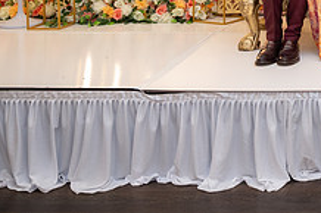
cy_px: -68
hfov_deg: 24.4
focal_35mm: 74
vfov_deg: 17.2
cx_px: 401
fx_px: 659
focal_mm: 27.5
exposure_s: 1/160
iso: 1000
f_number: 3.5
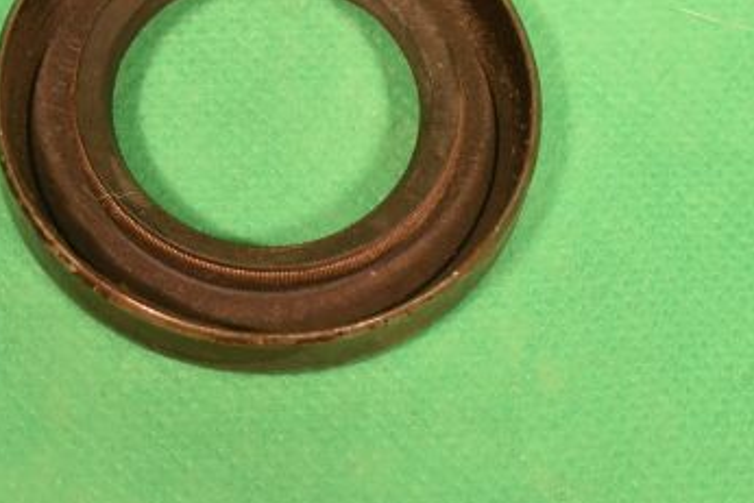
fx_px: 2993
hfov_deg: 14.3
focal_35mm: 143
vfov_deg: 9.6
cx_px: 224
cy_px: 152
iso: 3200
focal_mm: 55
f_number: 16
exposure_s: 1/100
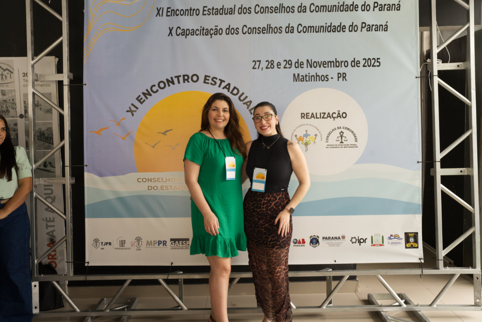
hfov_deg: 54.4
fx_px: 469
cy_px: 161
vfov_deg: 37.9
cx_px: 241
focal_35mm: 35
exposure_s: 1/100
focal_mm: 35
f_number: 6.3
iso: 500
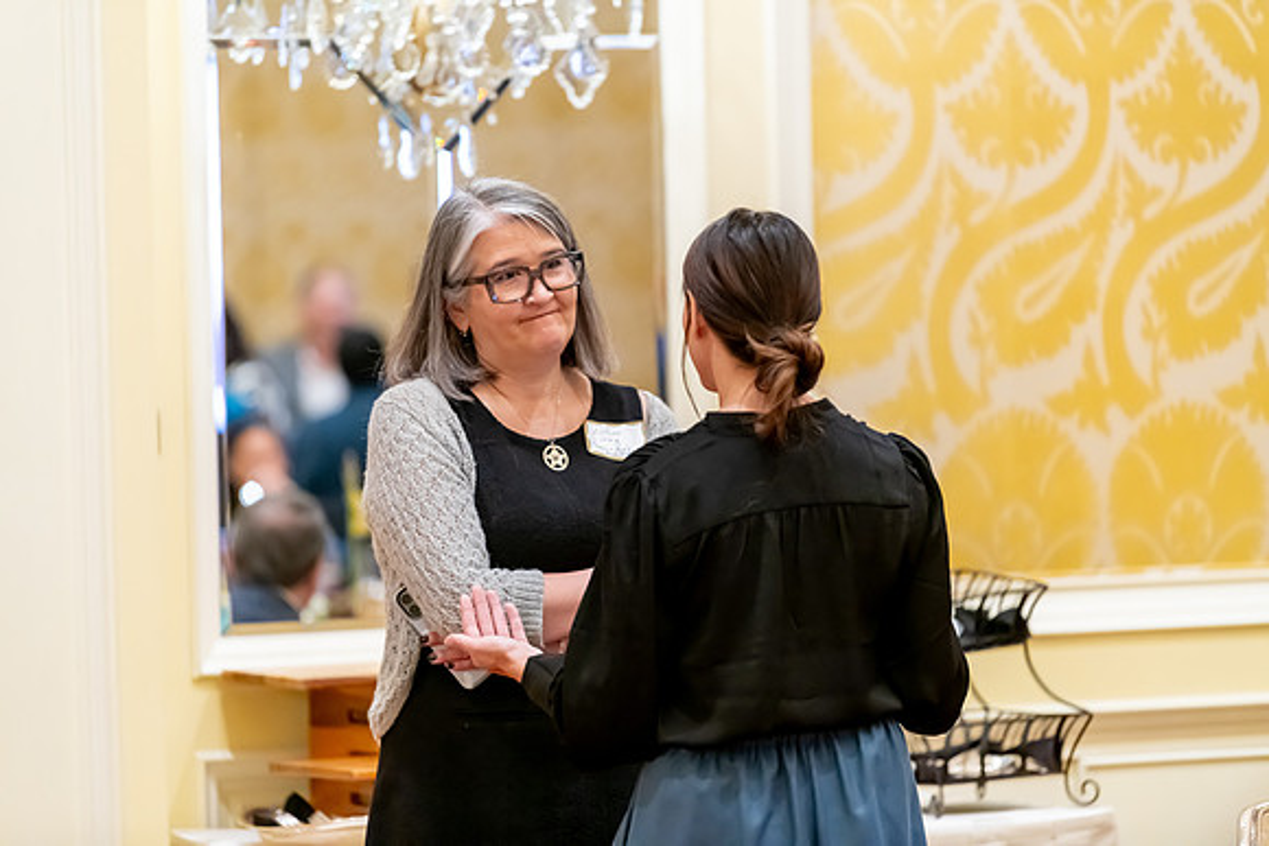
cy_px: 423
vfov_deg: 6.9
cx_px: 634
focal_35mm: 200
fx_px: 7051
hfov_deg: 10.3
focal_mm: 200
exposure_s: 1/100
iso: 6400
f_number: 2.8
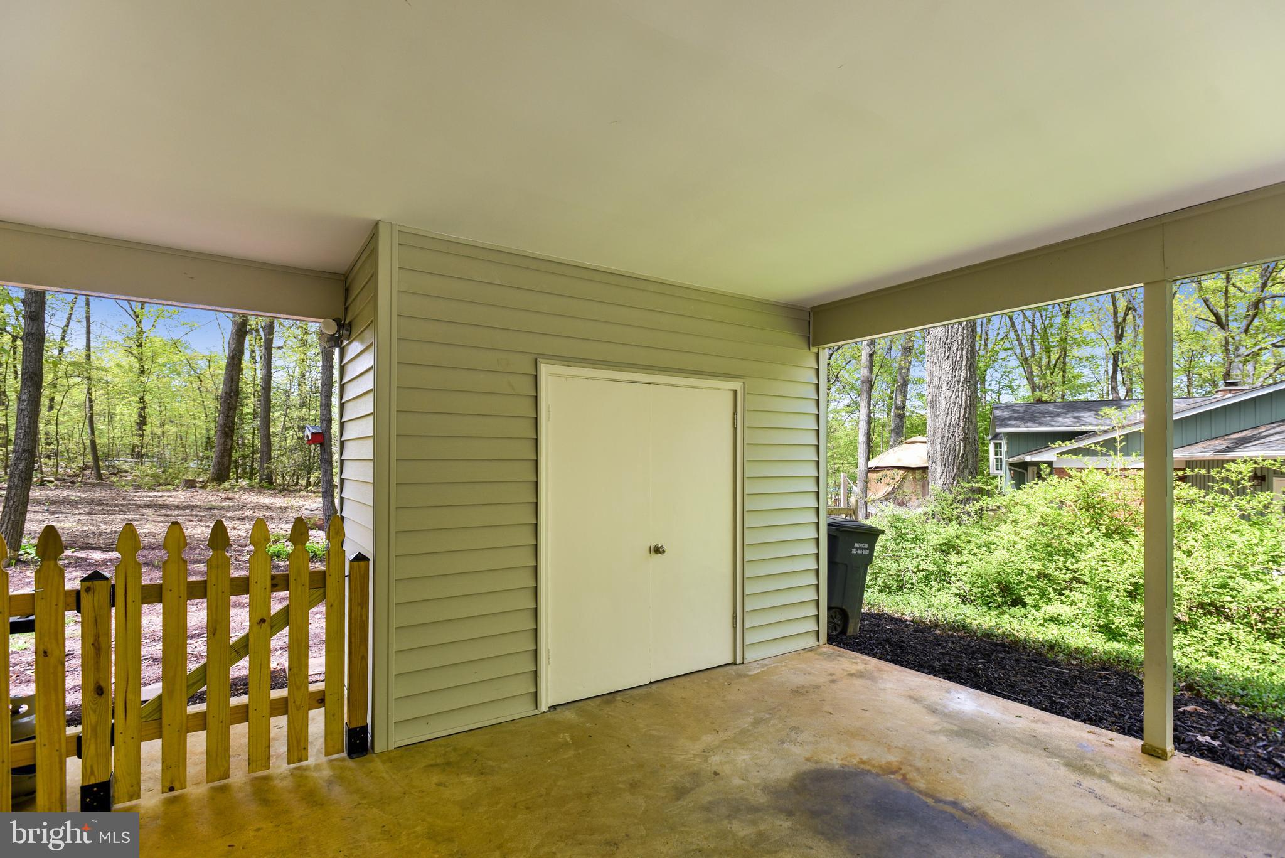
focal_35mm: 17
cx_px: 642
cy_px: 429
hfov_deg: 93.3
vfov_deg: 70.5
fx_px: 607
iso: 100
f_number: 5.6
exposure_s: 1/125
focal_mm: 17
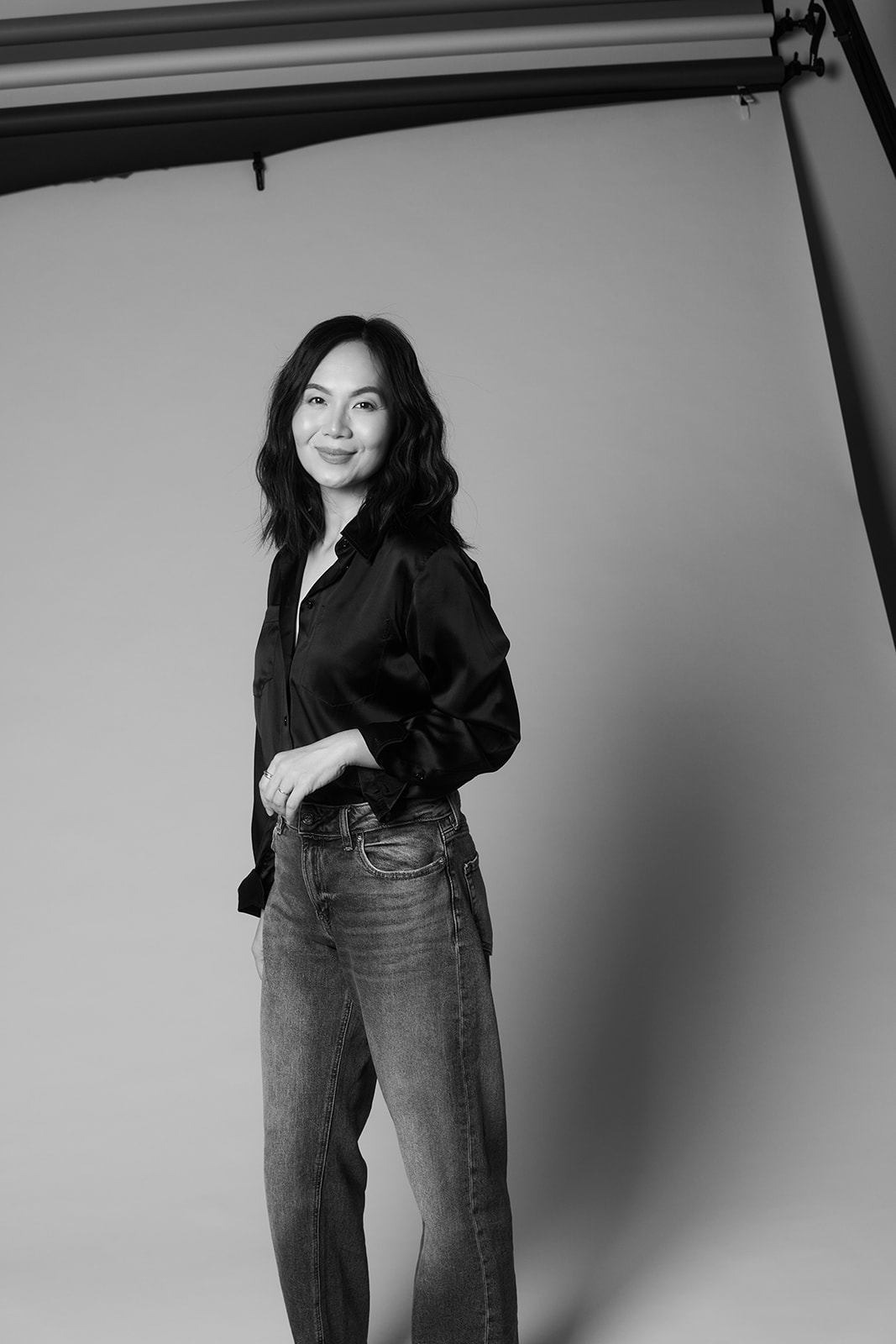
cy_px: 672
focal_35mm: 50
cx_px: 448
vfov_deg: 39.6
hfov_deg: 27.0
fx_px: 1866
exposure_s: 1/400
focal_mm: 50
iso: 400
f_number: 8
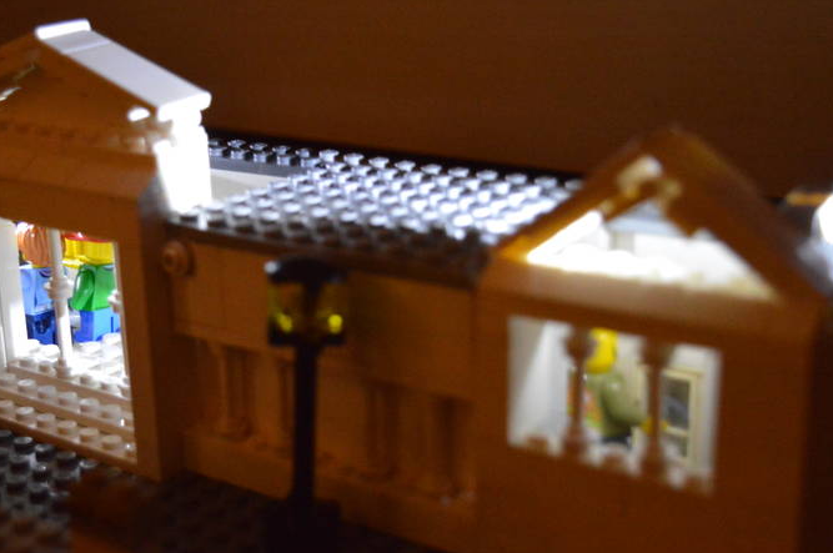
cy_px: 231
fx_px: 1356
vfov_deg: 23.0
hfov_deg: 33.9
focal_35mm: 59
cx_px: 290
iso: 3200
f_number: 4.2
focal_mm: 29
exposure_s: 1/2.5
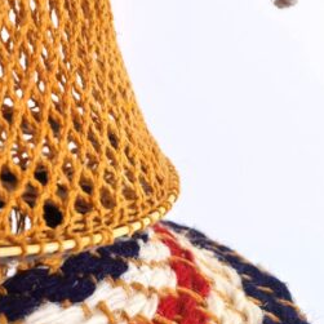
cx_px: -54
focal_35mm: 64
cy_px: 29
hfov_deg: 24.6
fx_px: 678
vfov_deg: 26.0
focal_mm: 5.4
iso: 125
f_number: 1.8
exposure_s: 1/120
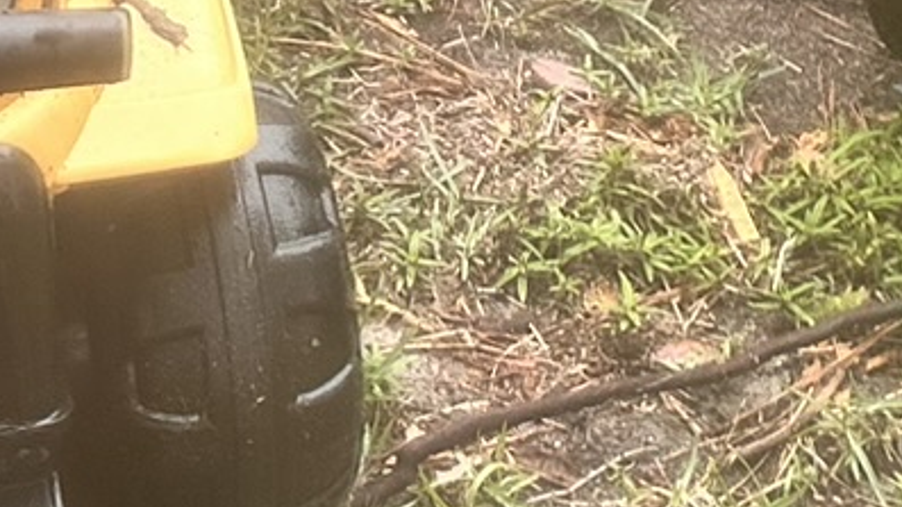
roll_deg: -0.9
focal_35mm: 135
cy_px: -750
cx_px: 491
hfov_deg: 15.9
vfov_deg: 8.2
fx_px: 3228
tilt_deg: -19.6
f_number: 1.78
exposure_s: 1/1119
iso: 80
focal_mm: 6.86
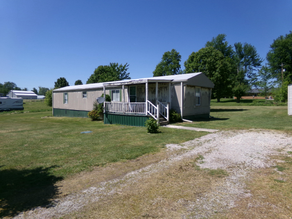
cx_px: 146
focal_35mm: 24
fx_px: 202
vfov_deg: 56.8
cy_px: 110
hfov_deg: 71.6
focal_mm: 4.3
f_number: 3.7
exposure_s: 1/900
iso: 100
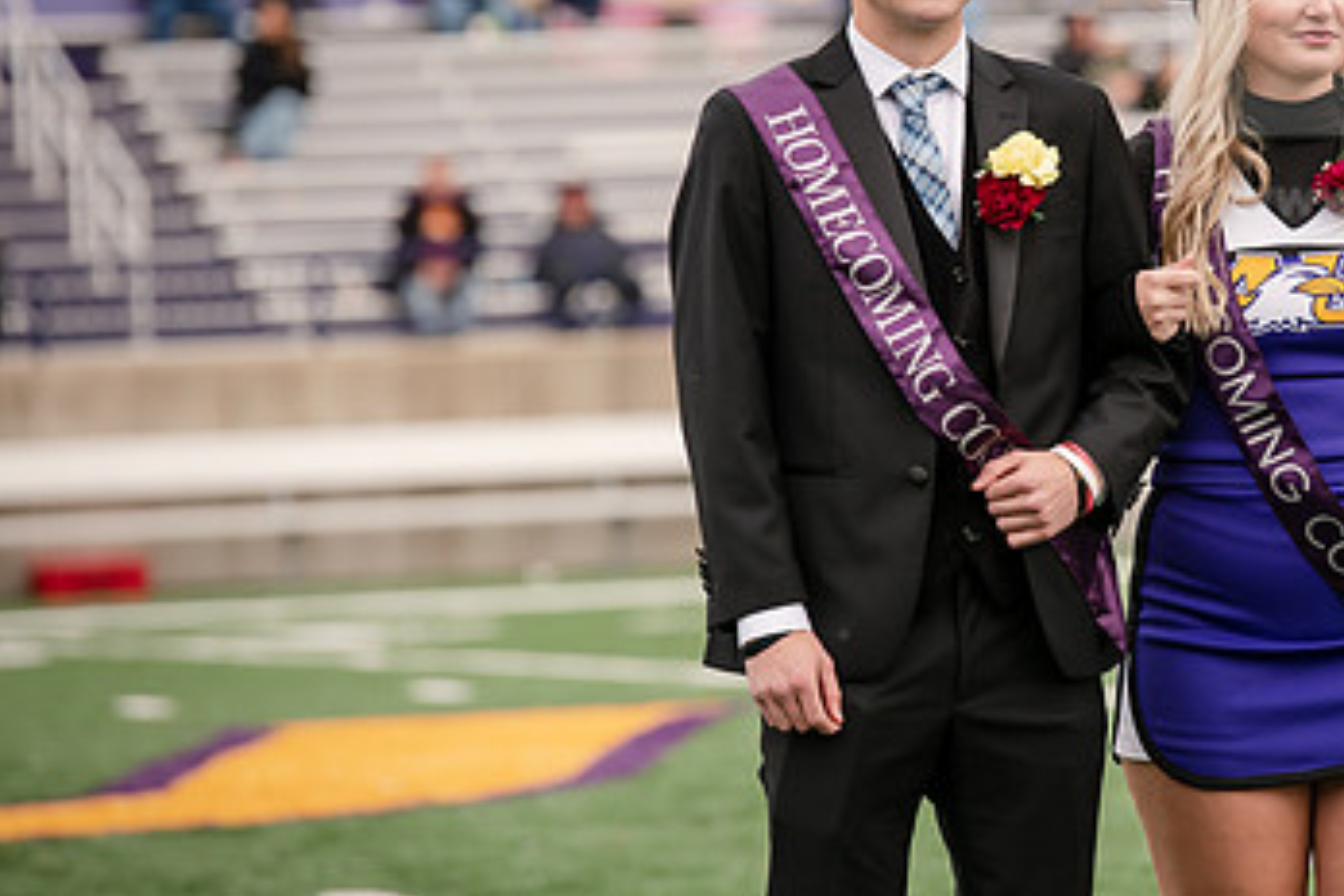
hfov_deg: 6.5
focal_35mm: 317
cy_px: 280
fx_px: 11834
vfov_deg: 4.3
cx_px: 1054
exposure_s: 1/1250
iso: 320
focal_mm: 190
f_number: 4.5
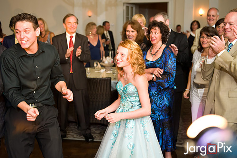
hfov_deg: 38.9
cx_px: 111
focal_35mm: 51
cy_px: 76
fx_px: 336
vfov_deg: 26.5
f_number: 3.2
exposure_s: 1/125
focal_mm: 44
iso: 1600
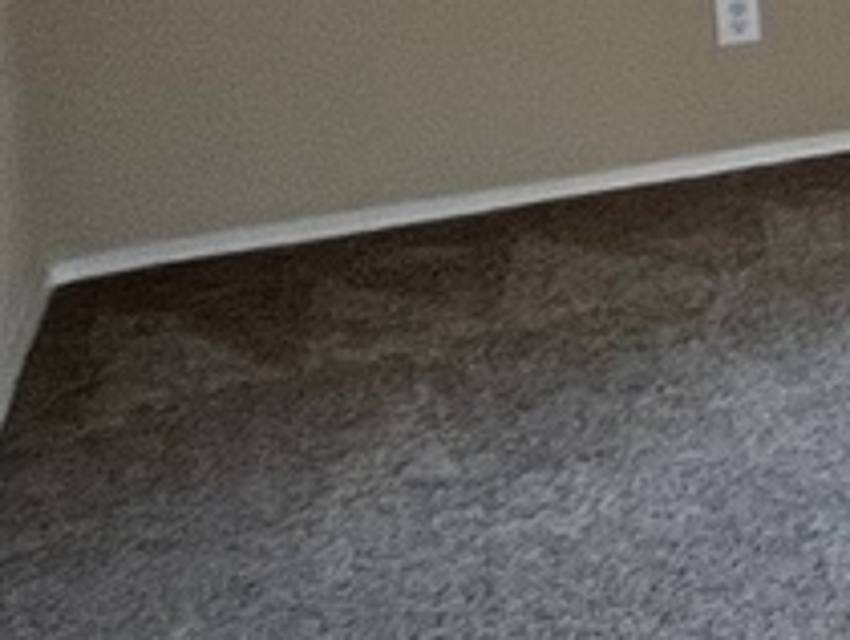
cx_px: 2554
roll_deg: -0.6
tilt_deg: -3.9
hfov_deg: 11.5
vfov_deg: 15.4
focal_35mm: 89
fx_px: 2188
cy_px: -316
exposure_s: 1/60
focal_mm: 1.57
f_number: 1.8
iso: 160
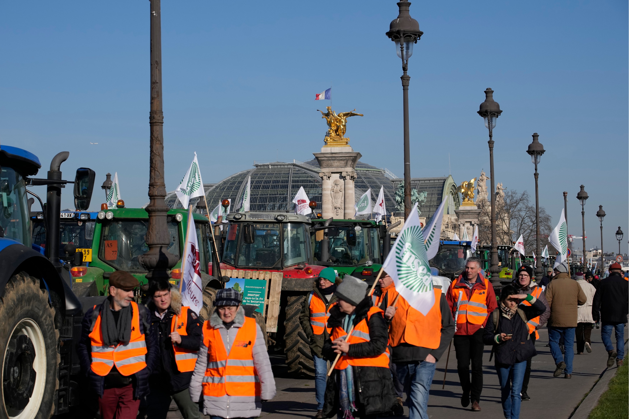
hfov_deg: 22.1
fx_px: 1607
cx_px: 314
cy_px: 210
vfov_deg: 14.9
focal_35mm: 92
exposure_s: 1/3200
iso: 500
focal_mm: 92
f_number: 7.1
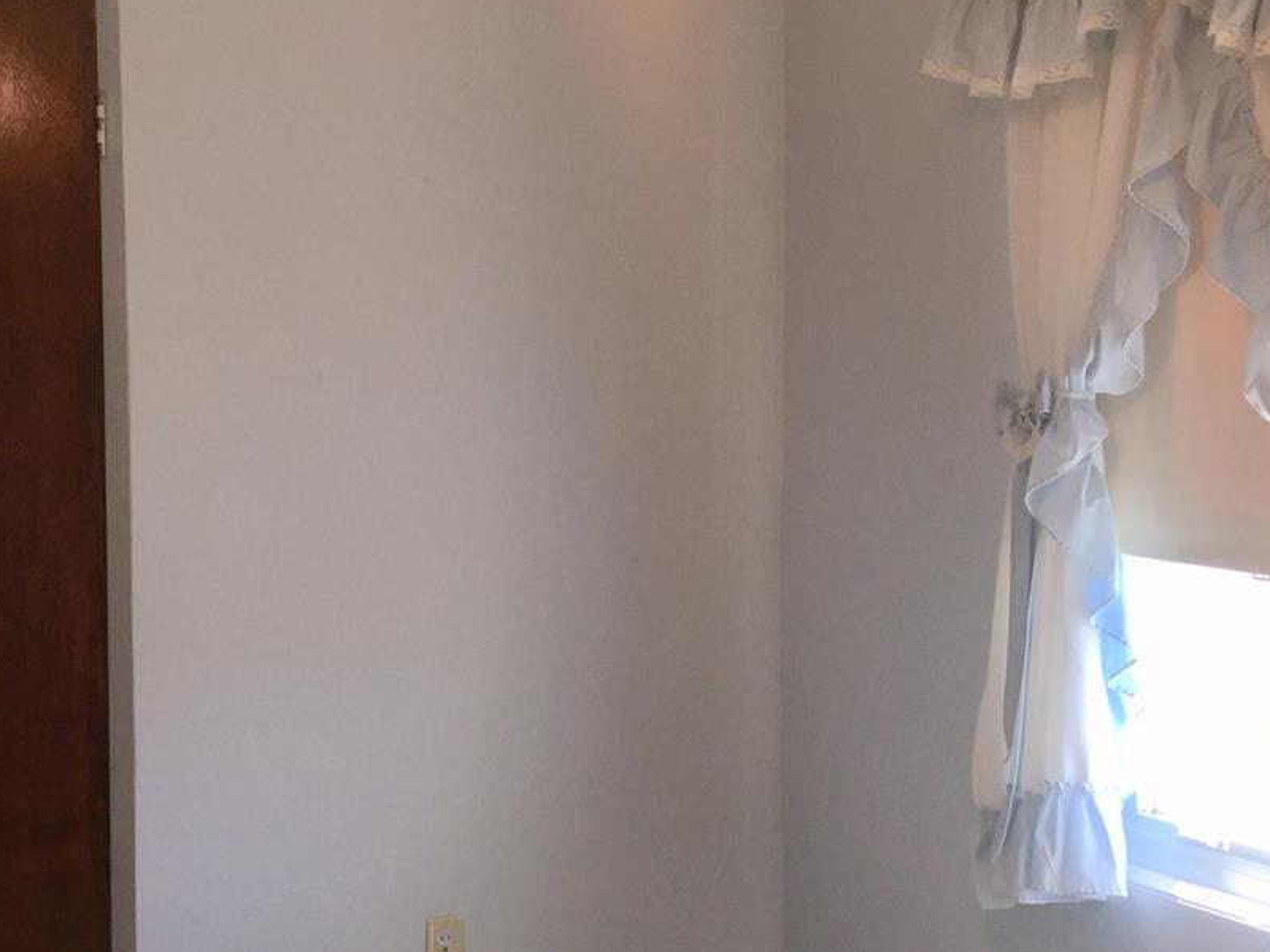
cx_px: 422
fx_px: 2128
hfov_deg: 32.9
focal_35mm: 58
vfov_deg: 25.2
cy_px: 554
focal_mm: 4.15
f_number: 2.2
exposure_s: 1/31
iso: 32
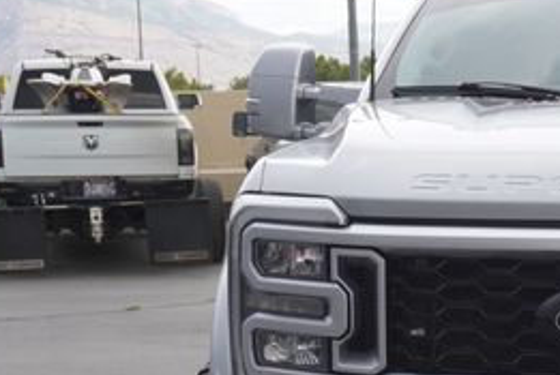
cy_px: 358
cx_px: 624
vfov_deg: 13.7
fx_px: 1546
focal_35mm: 99
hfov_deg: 19.6
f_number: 6.3
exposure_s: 1/100
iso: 100
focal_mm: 27
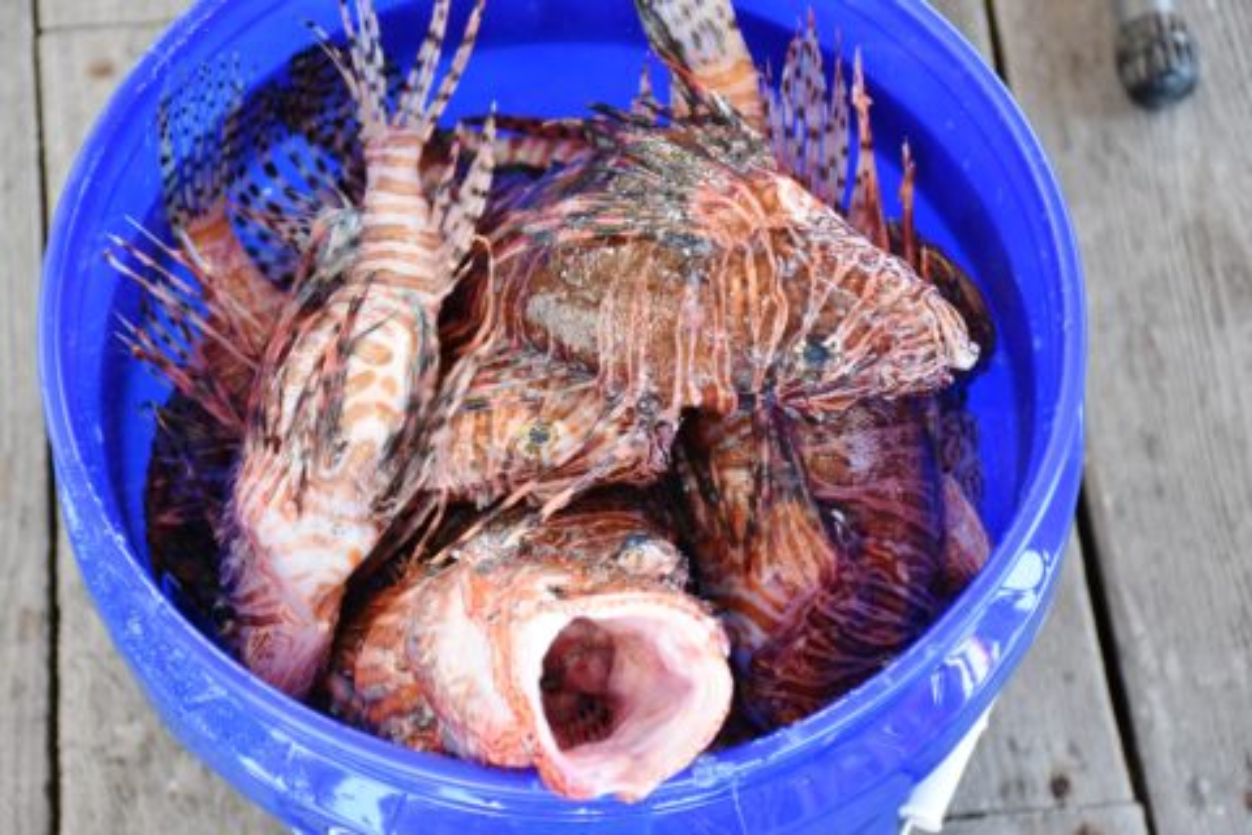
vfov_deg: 17.5
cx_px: 626
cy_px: 418
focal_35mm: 78
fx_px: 2712
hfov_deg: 26.0
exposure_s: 1/80
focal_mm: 52
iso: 1000
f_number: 4.8
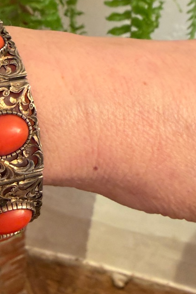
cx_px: 66
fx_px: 416
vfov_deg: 38.7
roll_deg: -5.3
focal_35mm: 51
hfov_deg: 26.3
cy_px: 117
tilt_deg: -39.8
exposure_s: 1/50
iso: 320
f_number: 2.2
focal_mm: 2.22
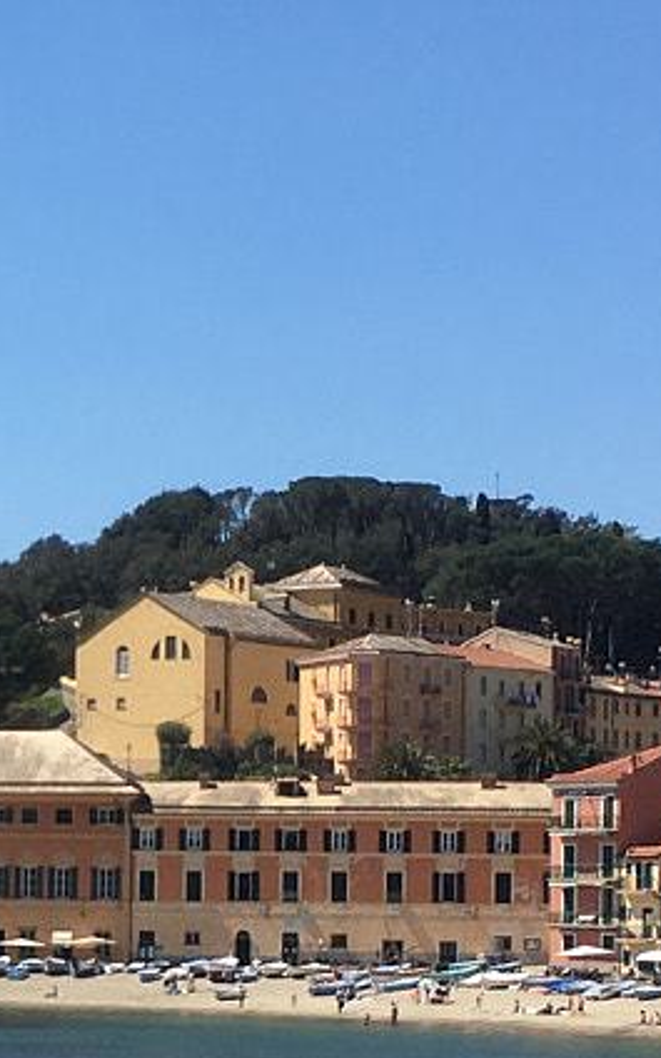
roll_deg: -1.5
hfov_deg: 11.0
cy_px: 776
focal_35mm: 116
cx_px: -220
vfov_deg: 17.9
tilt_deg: +3.6
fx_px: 3343
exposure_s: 1/1789
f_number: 2.2
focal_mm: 4.15
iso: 25
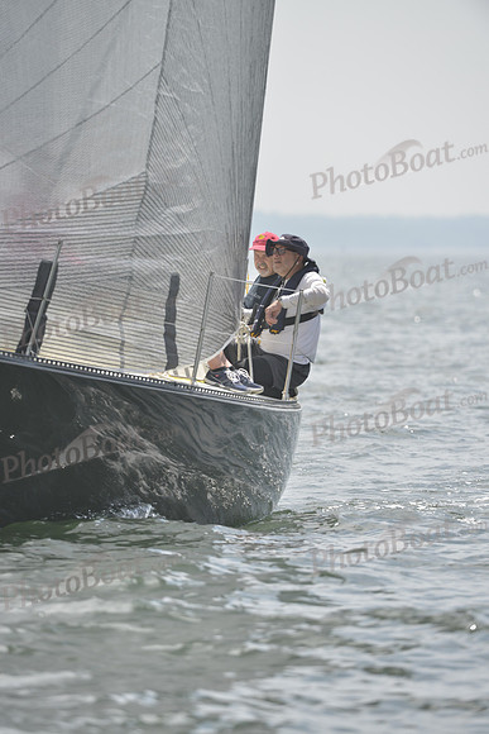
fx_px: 4887
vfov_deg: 8.6
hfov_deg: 5.7
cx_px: 244
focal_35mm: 240
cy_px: 367
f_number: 7.1
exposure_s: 1/800
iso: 280
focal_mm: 240
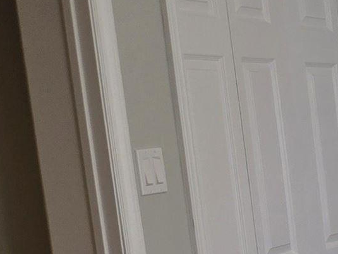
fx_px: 1289
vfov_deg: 10.9
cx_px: 963
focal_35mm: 132
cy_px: 367
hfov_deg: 10.9
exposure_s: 1/120
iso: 40
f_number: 1.8
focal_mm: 5.4
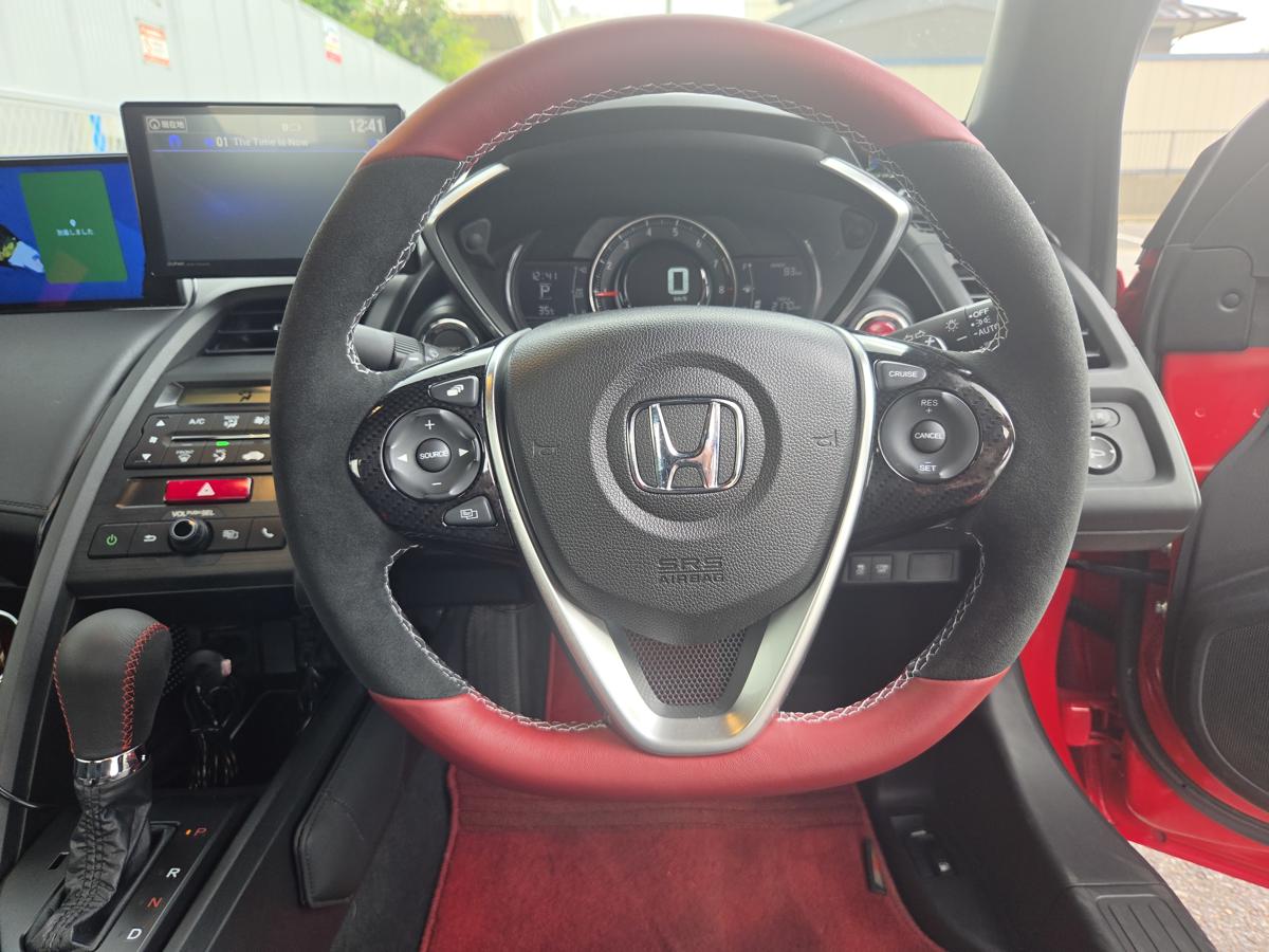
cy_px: 476
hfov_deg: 73.9
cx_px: 634
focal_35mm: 23
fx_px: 843
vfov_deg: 58.9
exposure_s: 1/565
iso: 80
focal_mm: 5.4
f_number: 1.8
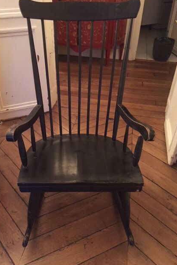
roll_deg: +0.8
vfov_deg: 60.3
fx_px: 229
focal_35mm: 31
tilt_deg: -35.6
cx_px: 76
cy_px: 132
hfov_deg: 42.2
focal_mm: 4.15
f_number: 2.2
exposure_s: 1/17
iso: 400
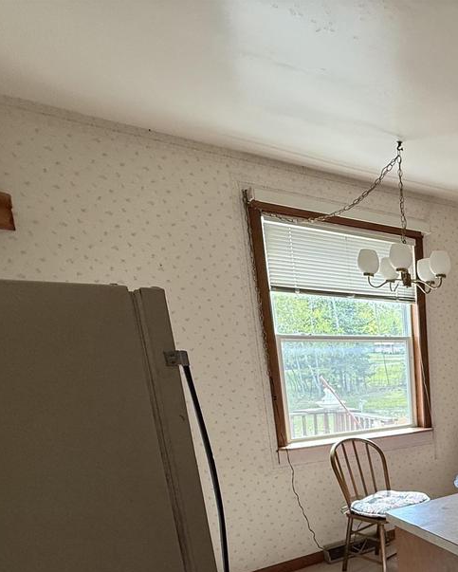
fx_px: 491
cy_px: 454
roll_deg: +0.5
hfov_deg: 38.5
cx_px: 536
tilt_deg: -11.7
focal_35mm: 29
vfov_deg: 56.2
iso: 160
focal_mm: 2.22
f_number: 2.2
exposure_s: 1/99
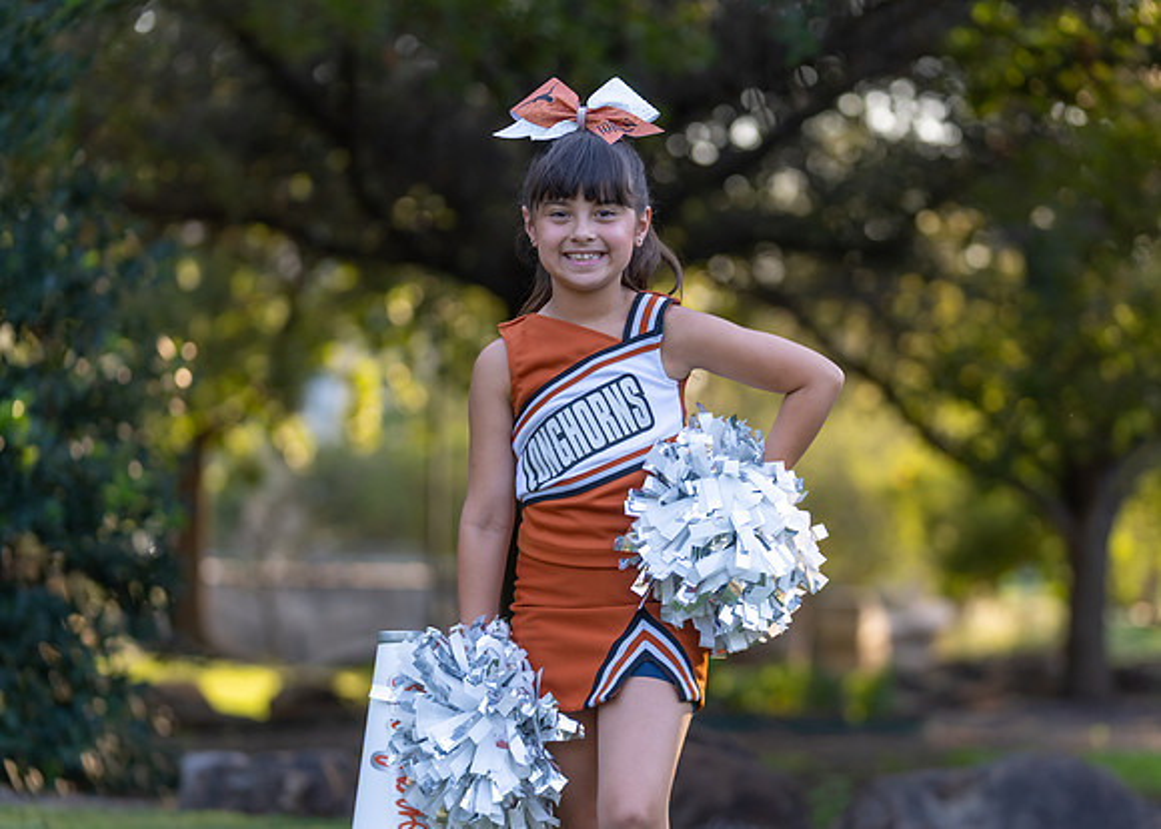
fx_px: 3954
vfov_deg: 12.0
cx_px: 630
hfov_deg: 16.7
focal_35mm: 120
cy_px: 449
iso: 200
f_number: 2.8
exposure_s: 1/320
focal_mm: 105
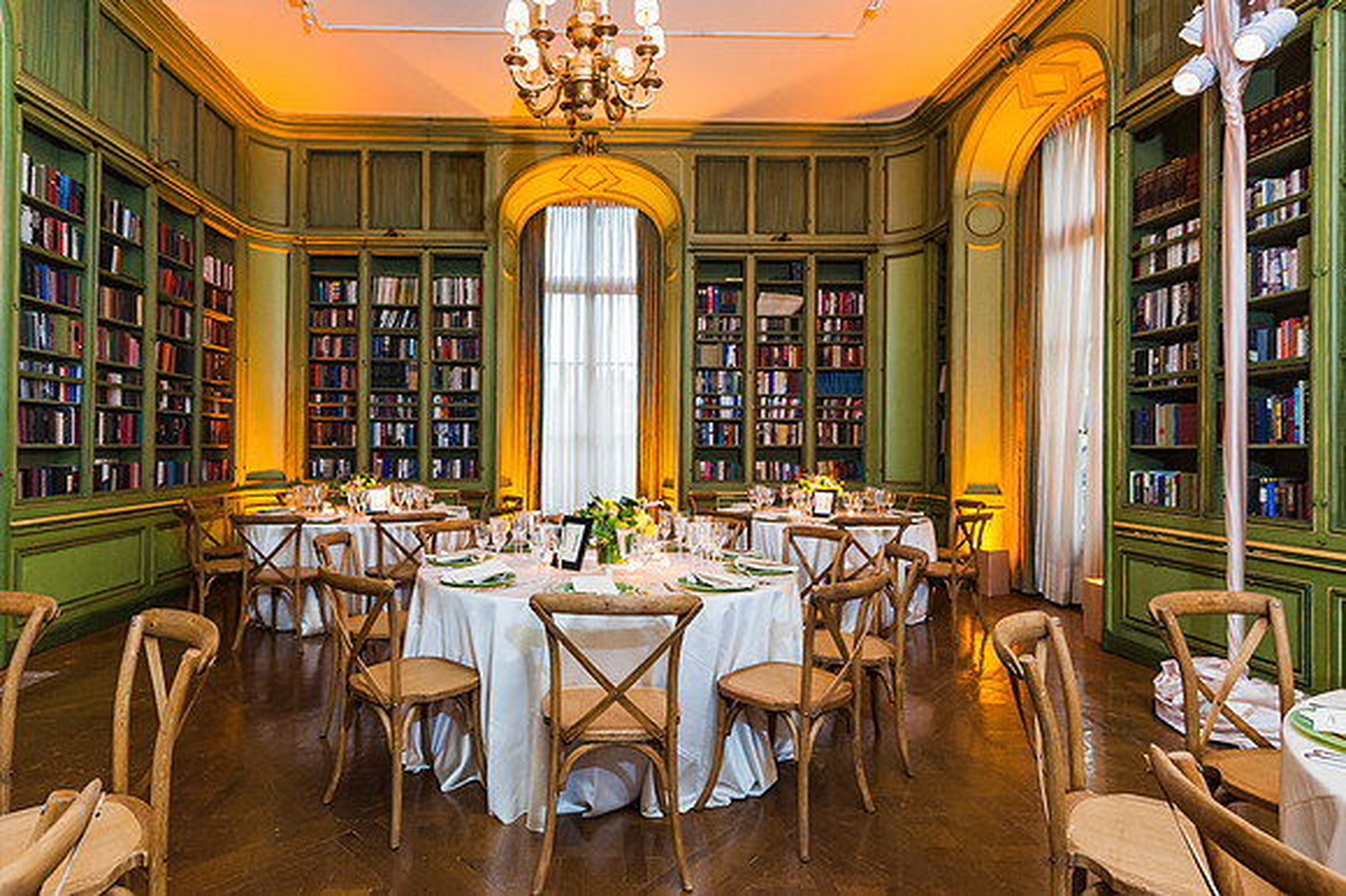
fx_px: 523
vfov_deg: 81.1
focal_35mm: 14
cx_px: 673
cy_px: 448
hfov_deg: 104.3
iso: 1000
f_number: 3.5
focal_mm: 14
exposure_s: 1/60
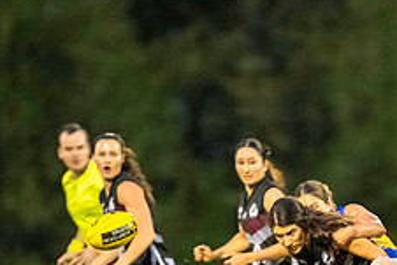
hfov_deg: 2.0
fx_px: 11321
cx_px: 341
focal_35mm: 1026
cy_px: 348
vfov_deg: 1.3
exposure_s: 1/1250
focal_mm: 300
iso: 10000
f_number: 2.8
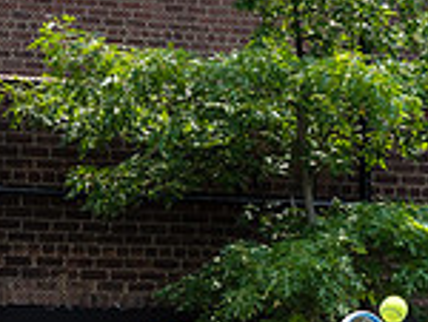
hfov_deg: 8.5
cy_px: 620
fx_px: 2861
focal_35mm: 231
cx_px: 302
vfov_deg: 6.3
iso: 200
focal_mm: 48
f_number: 4.5
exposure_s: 1/1600
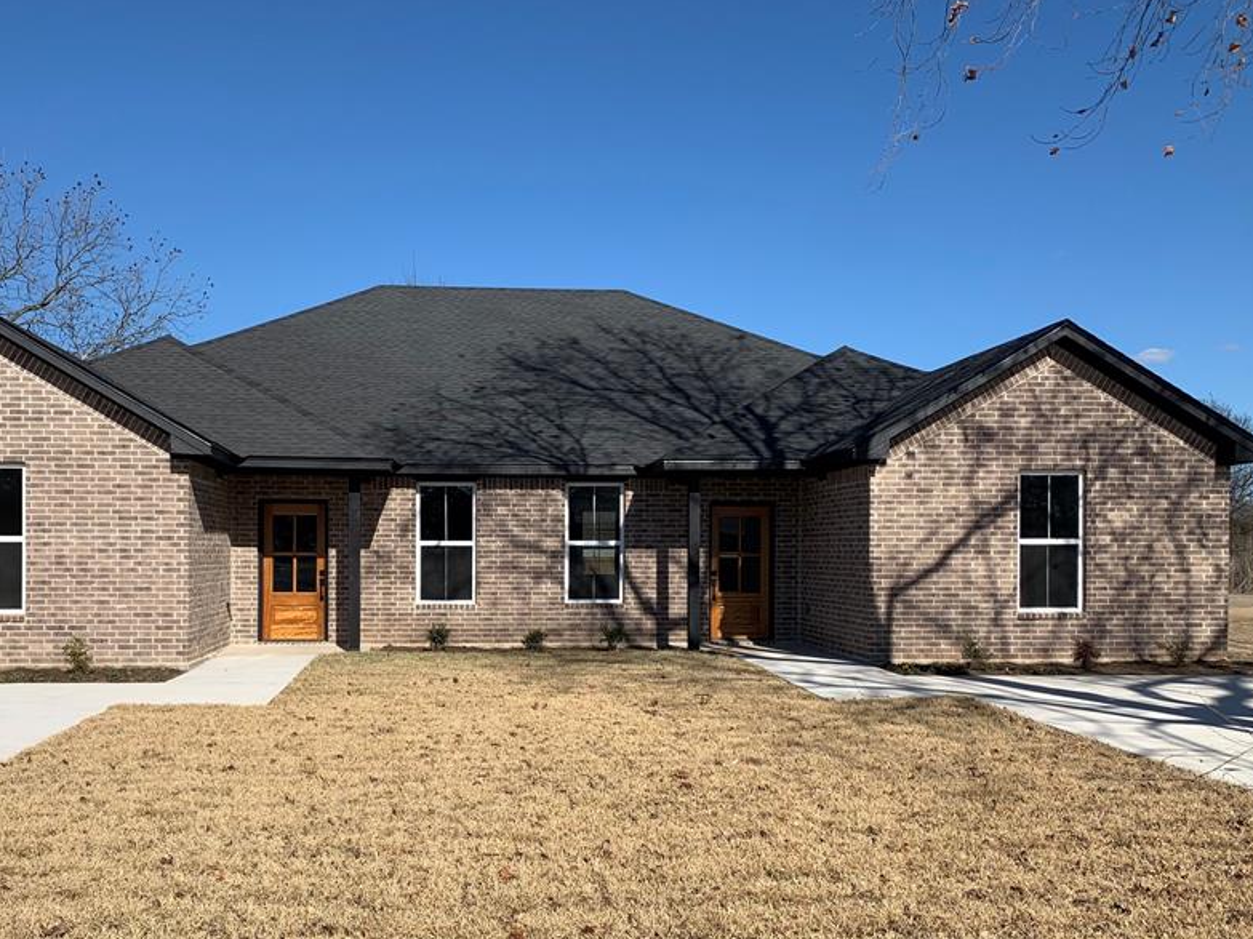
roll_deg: -0.6
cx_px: 534
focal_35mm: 34
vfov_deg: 41.5
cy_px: 582
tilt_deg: -0.6
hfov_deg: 53.8
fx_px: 1231
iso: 25
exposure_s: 1/3289
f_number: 1.8
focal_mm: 4.25
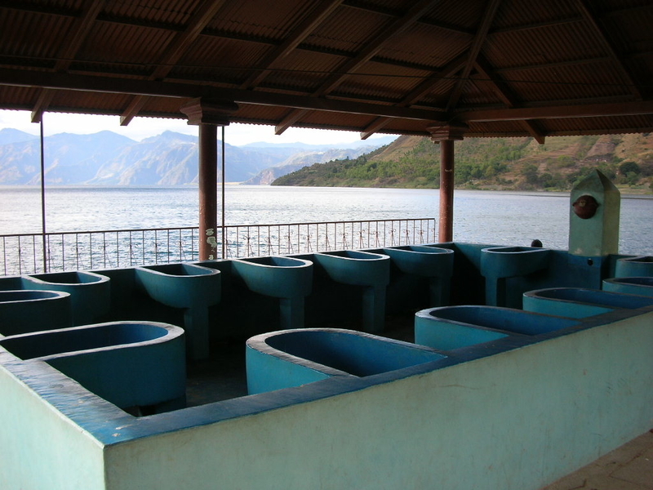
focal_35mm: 35
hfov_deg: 52.6
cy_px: 245
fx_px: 660
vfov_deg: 40.7
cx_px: 326
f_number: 3
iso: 50
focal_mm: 5.8
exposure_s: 1/200
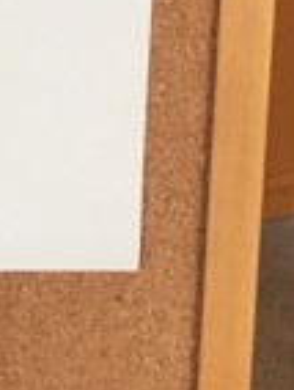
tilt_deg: -16.2
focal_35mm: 163
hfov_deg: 8.3
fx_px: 1840
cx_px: -453
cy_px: -16
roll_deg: +1.2
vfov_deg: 11.9
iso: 25
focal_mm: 4.15
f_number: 2.2
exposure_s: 1/30
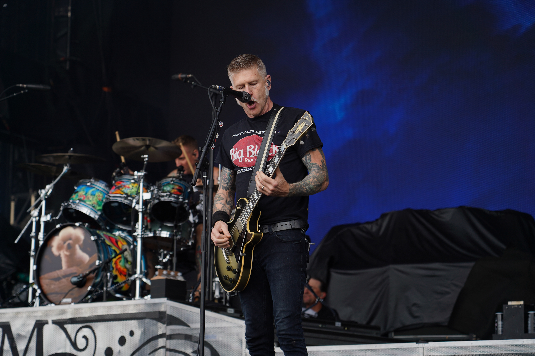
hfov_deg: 19.5
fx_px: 1560
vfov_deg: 13.0
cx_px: 268
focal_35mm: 105
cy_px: 178
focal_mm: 105
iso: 100
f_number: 5
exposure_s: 1/200
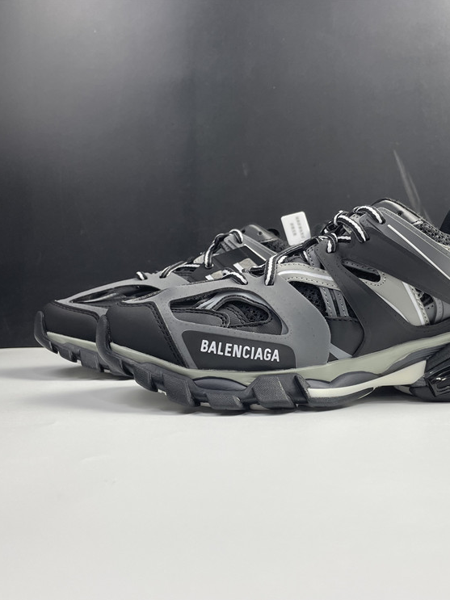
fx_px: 607
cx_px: 277
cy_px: 301
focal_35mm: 35
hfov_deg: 40.4
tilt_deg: +3.2
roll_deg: +1.2
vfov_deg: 52.6
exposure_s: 1/100
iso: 64
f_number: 1.6
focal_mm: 4.2
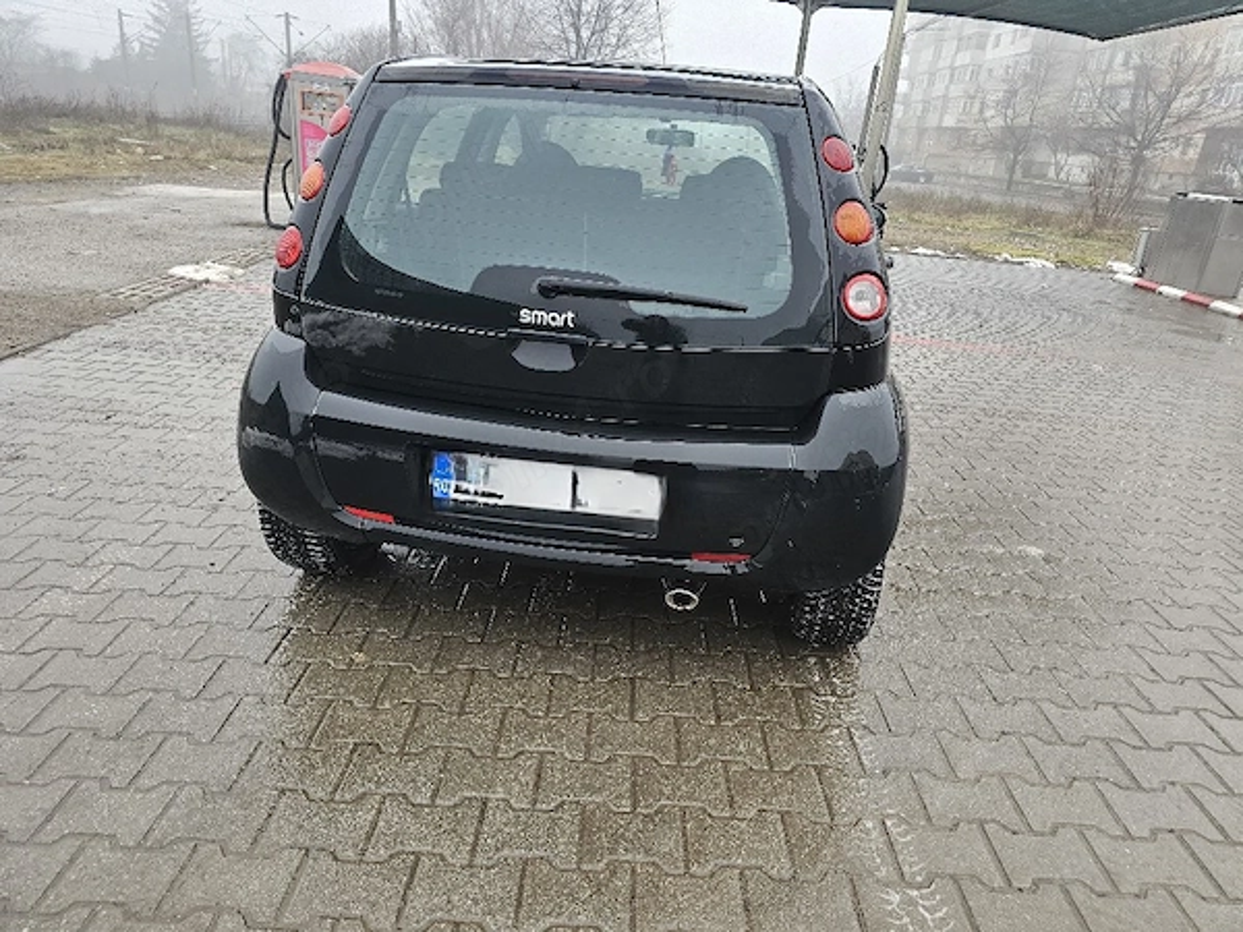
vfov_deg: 58.9
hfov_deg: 73.9
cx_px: 622
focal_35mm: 23
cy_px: 466
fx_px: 826
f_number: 1.7
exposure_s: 1/182
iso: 100
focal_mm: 6.3
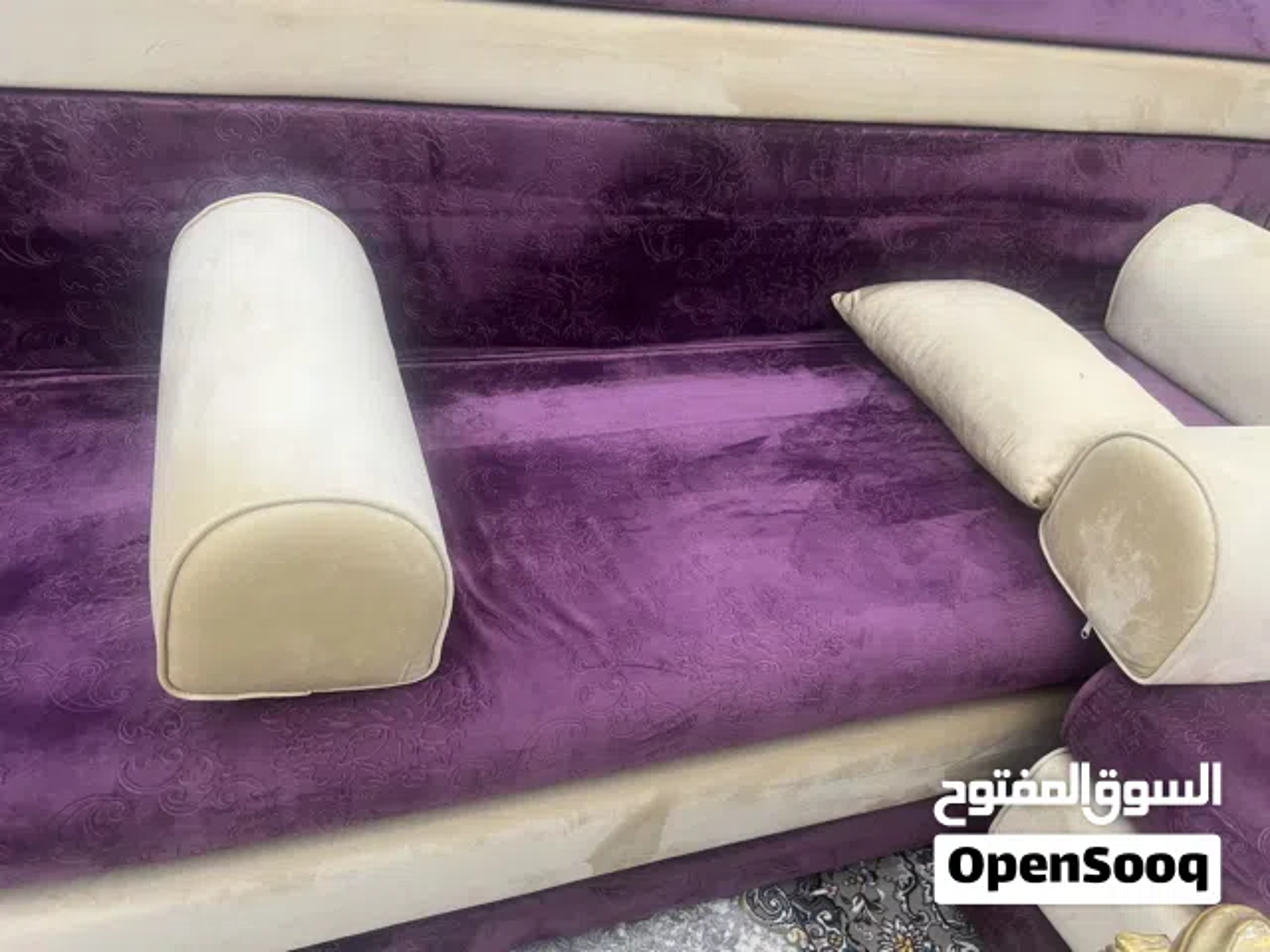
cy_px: 476
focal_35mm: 26
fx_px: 954
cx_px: 635
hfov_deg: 67.3
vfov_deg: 53.1
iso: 160
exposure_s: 1/50
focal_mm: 5.7
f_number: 1.5
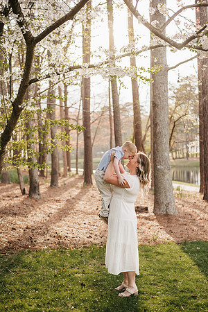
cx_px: 104
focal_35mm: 50
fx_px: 433
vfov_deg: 39.6
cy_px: 156
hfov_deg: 27.0
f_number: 2.2
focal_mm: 50
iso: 125
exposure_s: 1/400
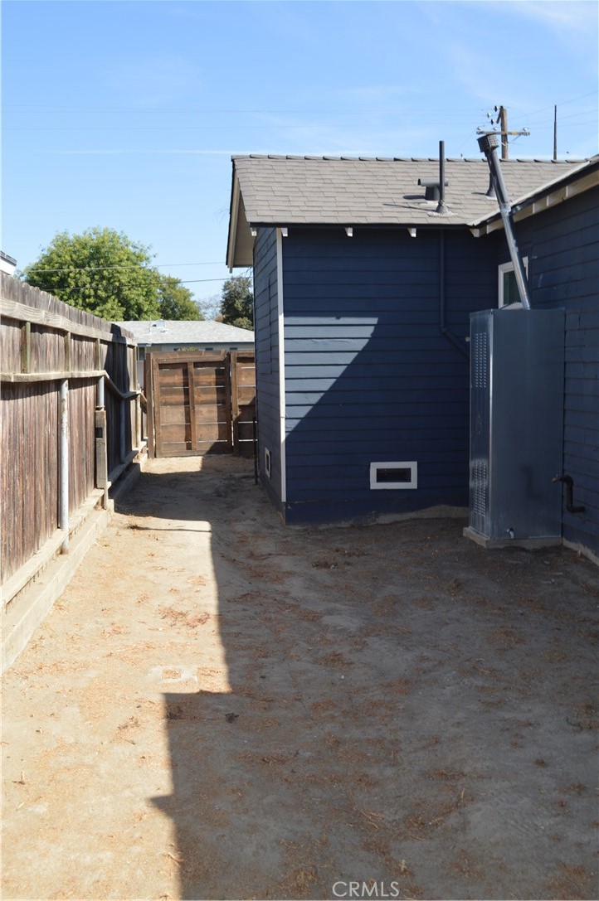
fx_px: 976
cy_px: 450
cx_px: 300
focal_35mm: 39
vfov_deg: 49.6
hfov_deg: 34.1
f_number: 5.6
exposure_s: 1/200
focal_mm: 26
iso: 100
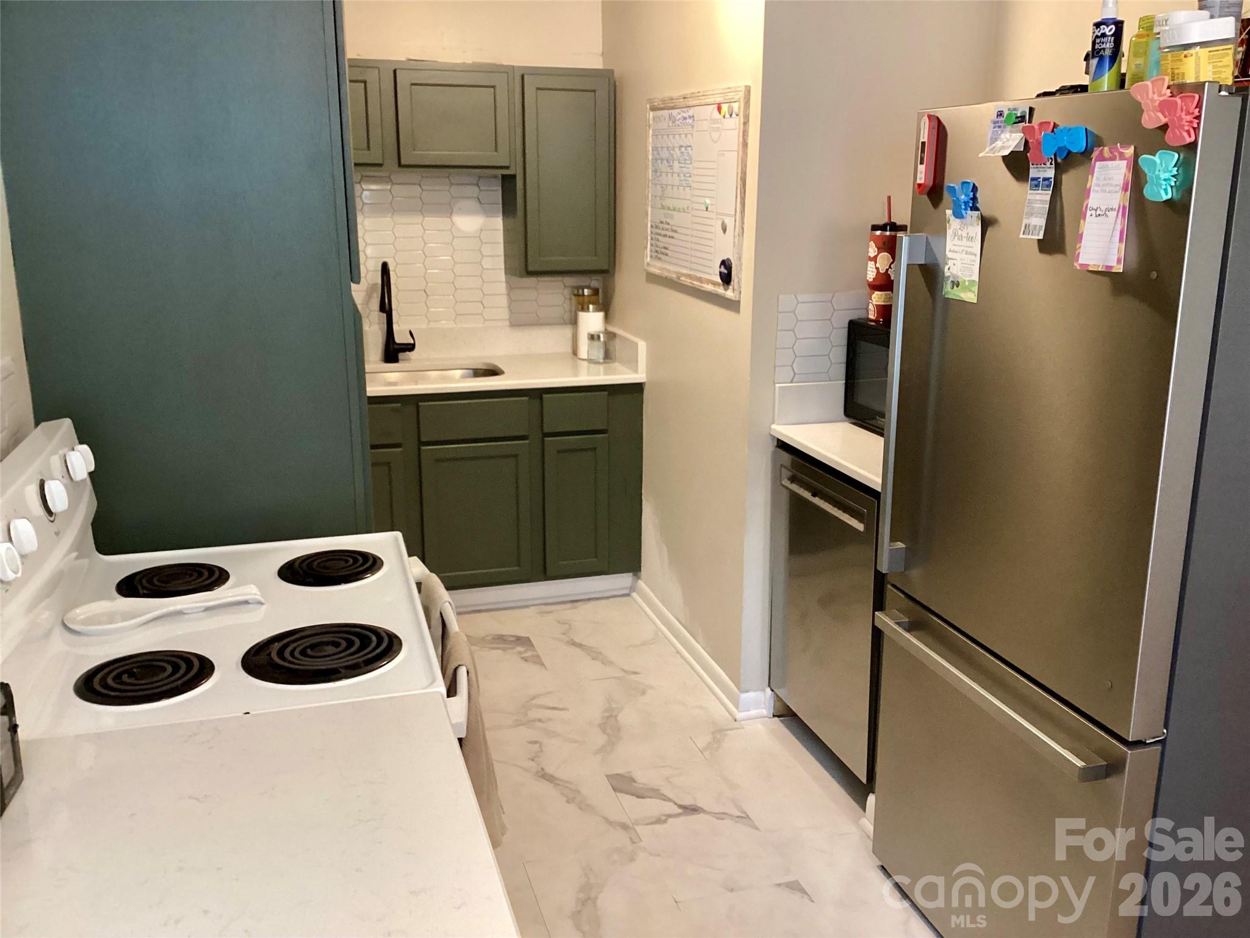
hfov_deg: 58.4
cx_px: 625
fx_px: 1119
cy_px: 469
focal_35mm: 31
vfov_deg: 45.4
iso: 400
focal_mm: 3.3
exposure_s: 1/40
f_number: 2.4
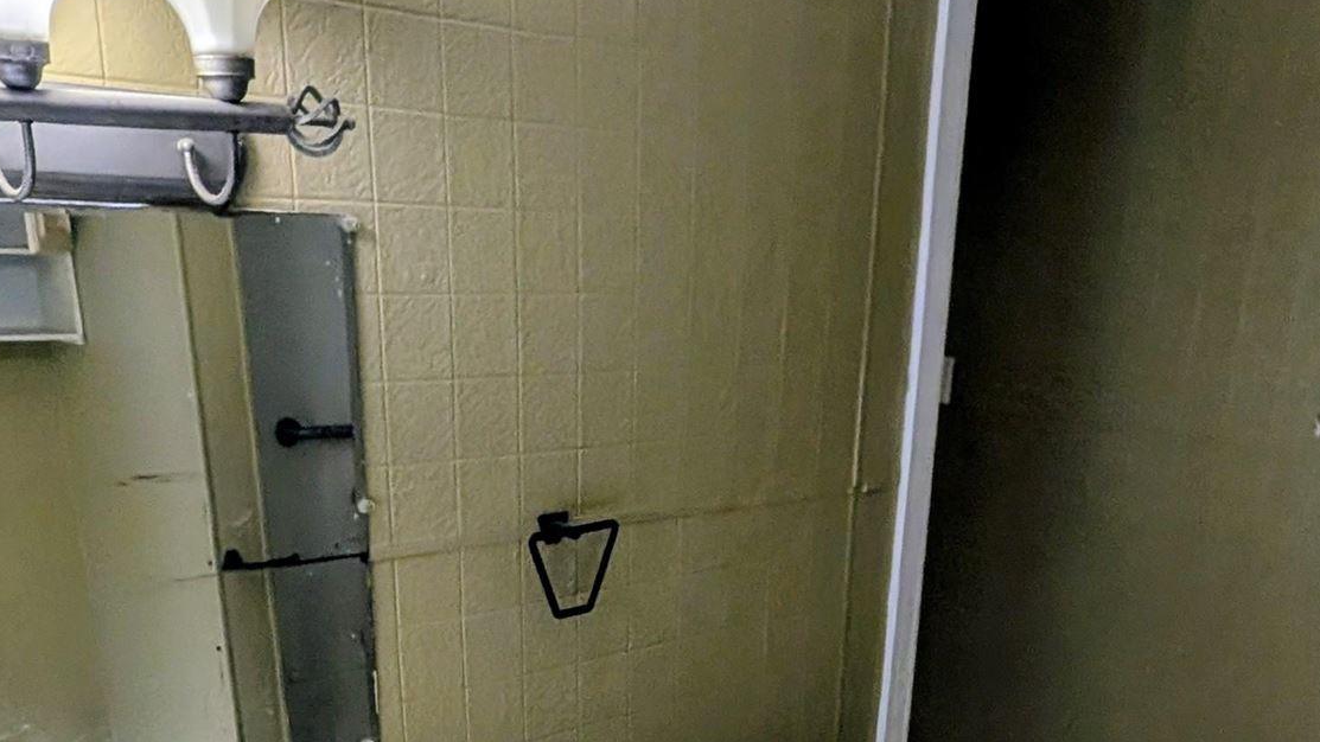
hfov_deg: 55.2
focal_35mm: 36
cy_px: 800
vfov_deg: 29.8
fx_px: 1260
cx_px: 714
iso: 71
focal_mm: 2.02
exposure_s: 1/120
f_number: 1.7
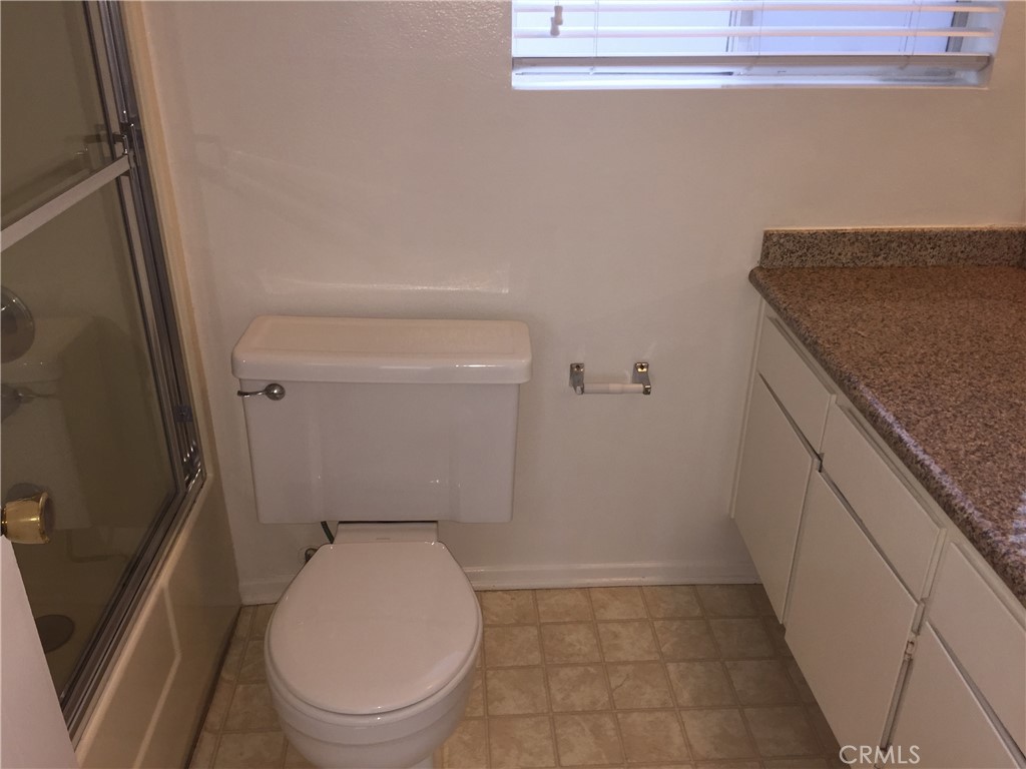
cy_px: 384
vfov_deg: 48.2
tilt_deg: -26.8
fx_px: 860
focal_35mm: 29
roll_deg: -1.3
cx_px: 513
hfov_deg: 61.7
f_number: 2.2
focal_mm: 4.15
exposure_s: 1/30
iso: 40
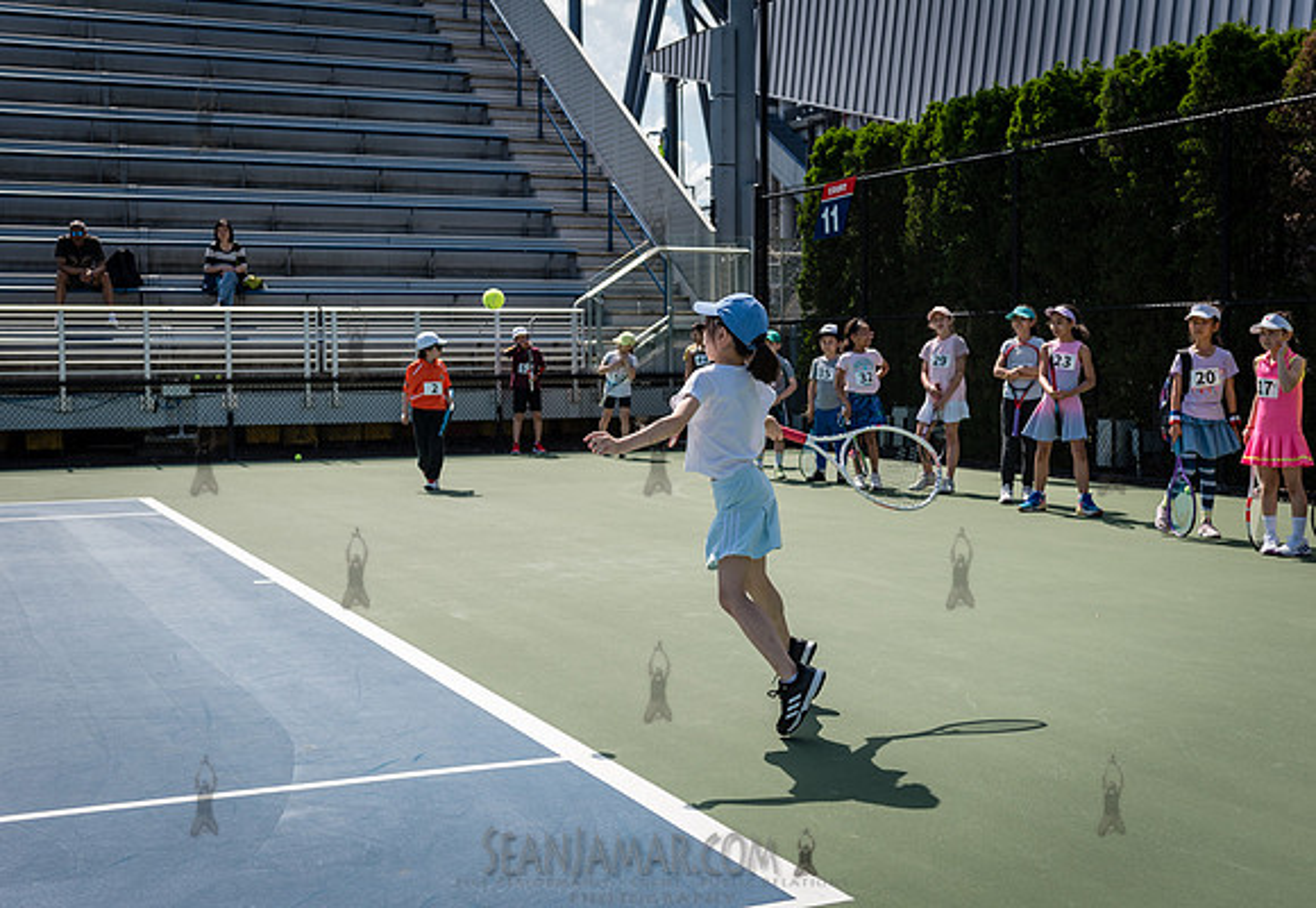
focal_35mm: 45
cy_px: 454
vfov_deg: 30.2
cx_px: 681
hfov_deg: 42.8
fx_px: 1679
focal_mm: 44
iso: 200
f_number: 4.5
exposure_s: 1/1250
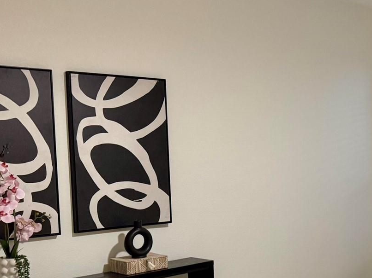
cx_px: 397
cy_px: 196
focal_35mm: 61
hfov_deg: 29.0
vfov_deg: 23.8
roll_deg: +0.2
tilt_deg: -3.8
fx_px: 655
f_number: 1.78
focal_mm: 6.76
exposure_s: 1/60
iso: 500
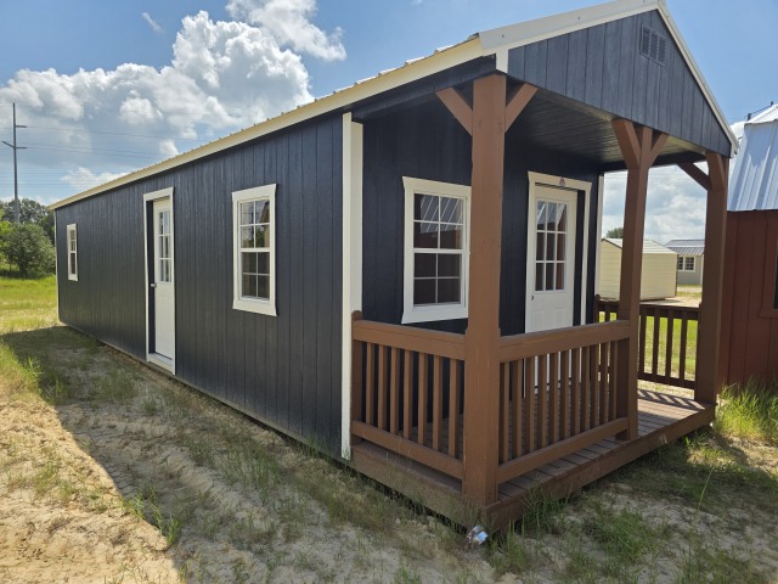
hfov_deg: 73.9
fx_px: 517
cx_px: 389
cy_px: 292
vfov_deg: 58.9
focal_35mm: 23
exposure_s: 1/5958
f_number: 1.7
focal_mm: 6.3
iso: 80
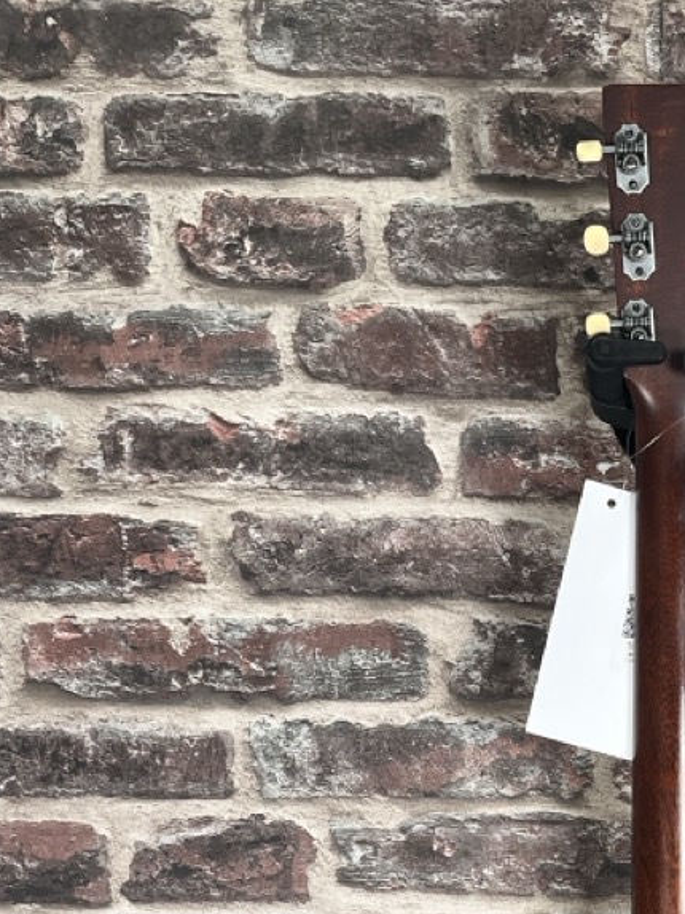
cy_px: 992
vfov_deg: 30.0
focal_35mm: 58
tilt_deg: -5.2
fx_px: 1531
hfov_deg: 24.0
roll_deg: +0.4
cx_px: 698
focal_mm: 5.1
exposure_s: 1/121
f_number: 1.6
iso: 125
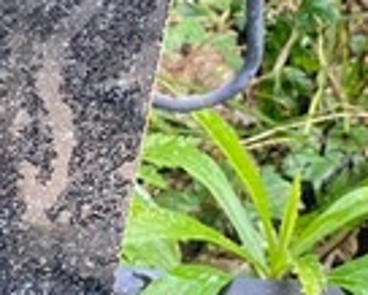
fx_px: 3259
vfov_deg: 5.2
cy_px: 168
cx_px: -609
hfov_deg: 6.1
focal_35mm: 299
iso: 64
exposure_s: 1/122
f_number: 2
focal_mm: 6
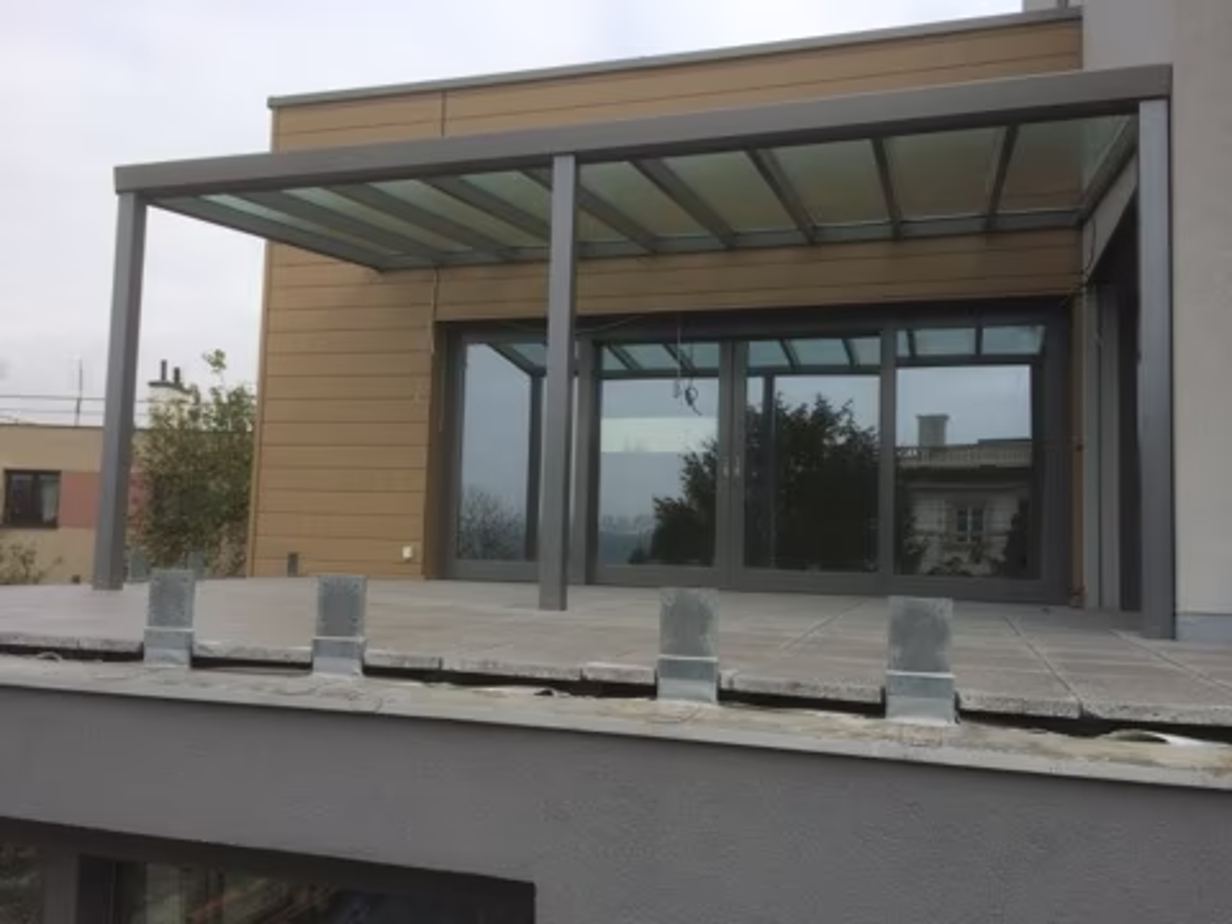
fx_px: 1032
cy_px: 462
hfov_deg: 61.7
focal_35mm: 29
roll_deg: -2.2
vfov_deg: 48.2
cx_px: 616
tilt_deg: +3.3
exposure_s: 1/1053
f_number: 2.2
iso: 32
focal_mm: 4.15
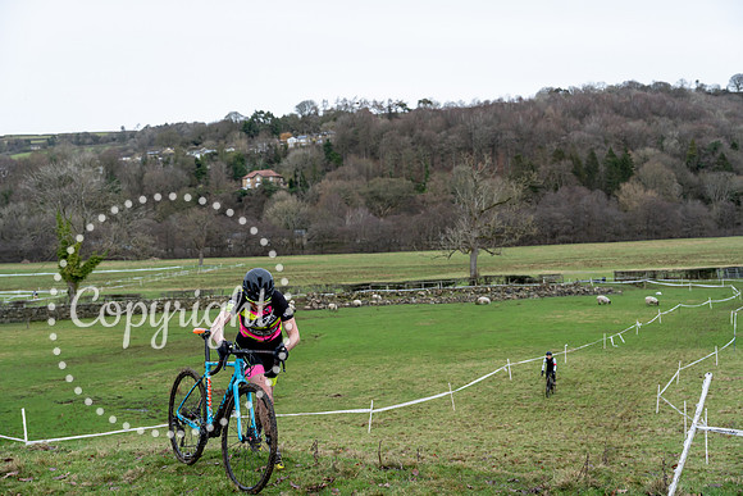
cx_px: 372
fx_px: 846
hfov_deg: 47.4
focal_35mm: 41
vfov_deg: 32.6
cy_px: 248
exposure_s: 1/1000
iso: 800
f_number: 3.5
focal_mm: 41
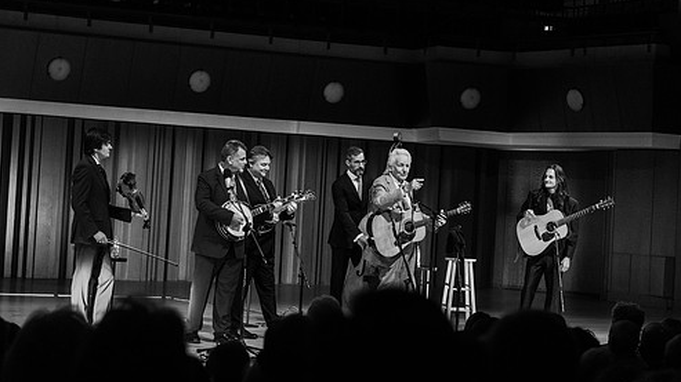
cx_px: 402
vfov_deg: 12.7
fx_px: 1715
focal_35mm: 95
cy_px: 144
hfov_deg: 22.4
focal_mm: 70
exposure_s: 1/200
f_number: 5
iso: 2500
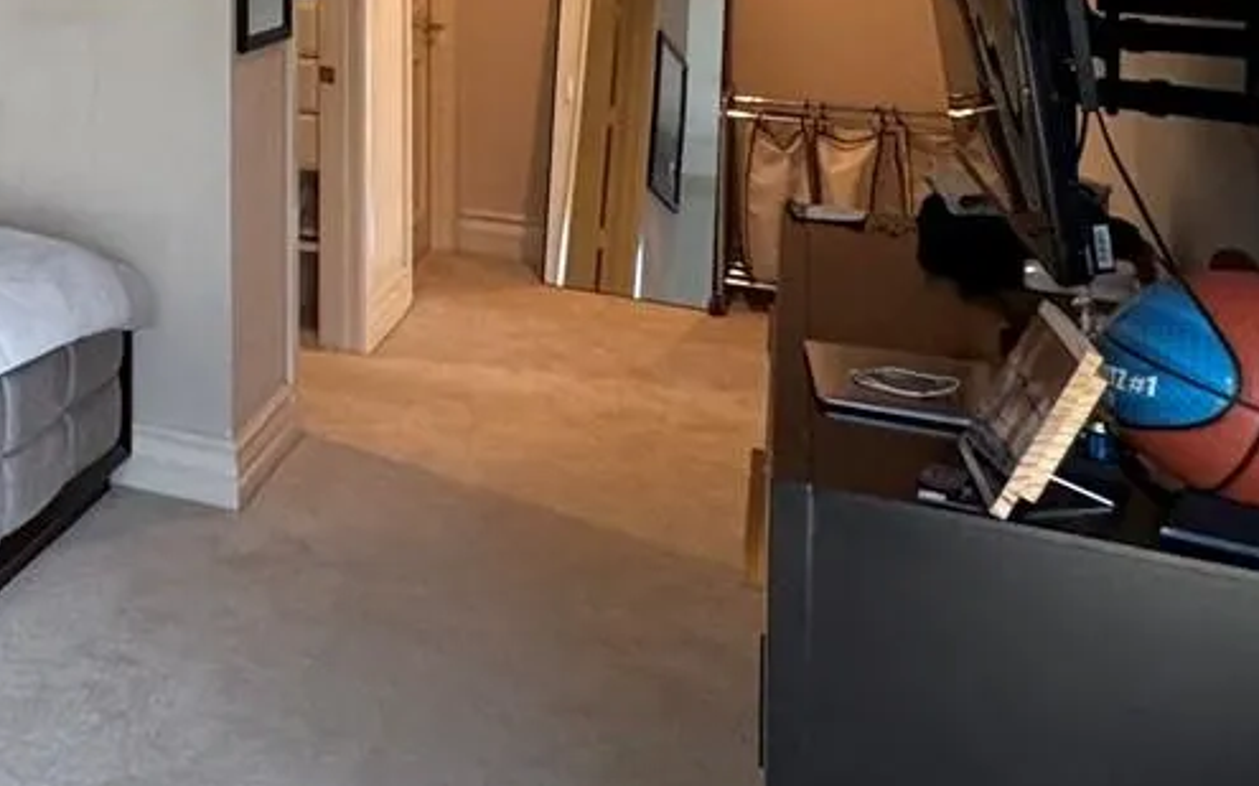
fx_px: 1646
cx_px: -448
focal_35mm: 48
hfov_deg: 30.8
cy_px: -153
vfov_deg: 24.4
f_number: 2.2
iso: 250
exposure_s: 1/99
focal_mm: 2.22
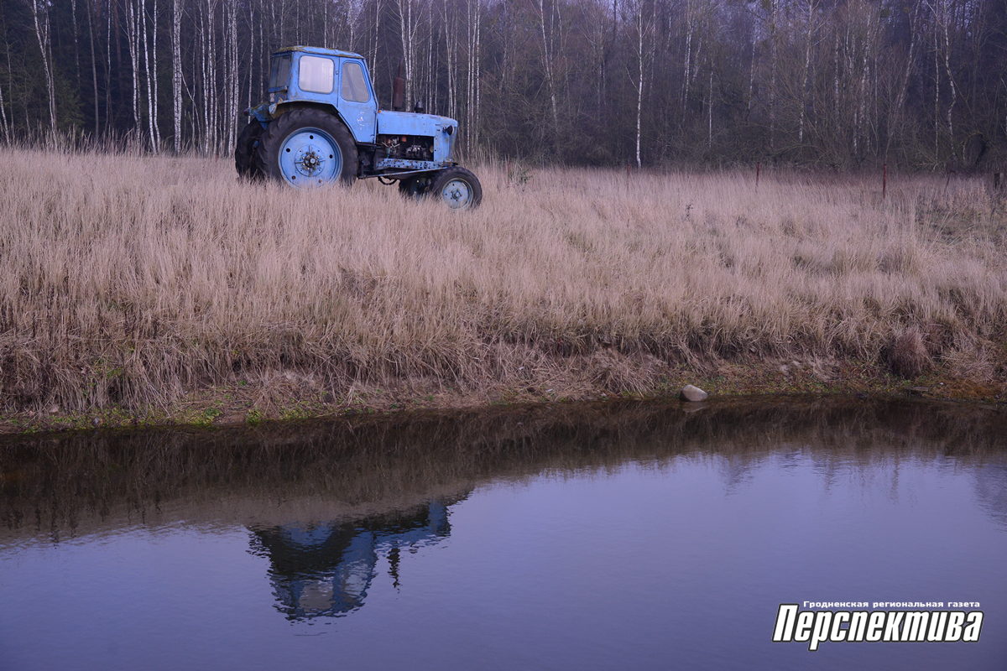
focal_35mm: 46
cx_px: 504
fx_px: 1287
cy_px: 336
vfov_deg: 29.2
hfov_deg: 42.7
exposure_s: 1/1600
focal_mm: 46
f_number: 5.6
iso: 1000
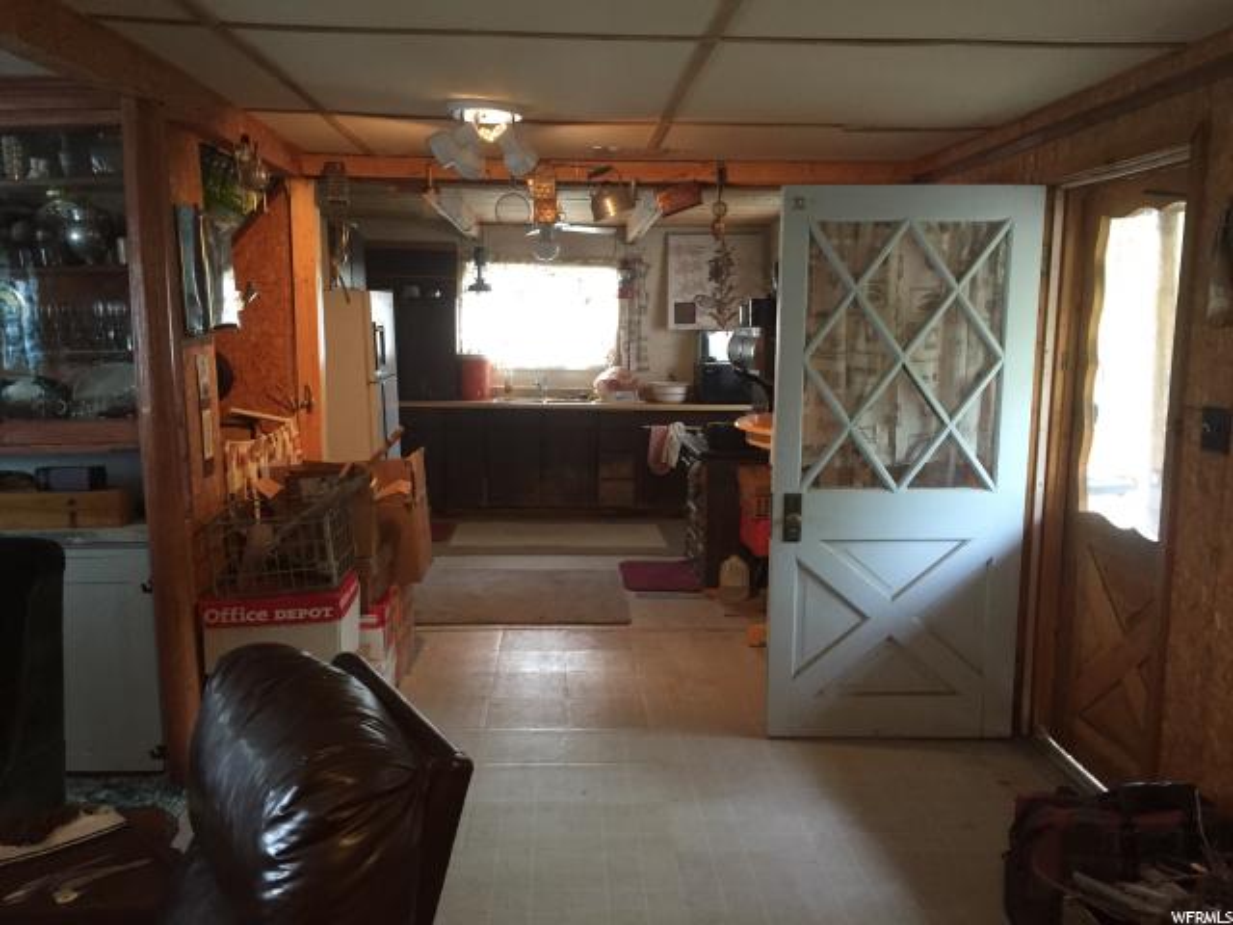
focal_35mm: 29
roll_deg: +0.2
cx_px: 616
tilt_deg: -8.4
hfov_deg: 61.7
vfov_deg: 48.2
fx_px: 1033
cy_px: 462
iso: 250
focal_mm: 4.15
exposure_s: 1/20
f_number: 2.2
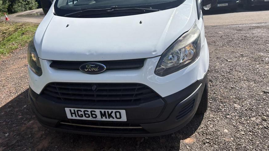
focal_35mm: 29
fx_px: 207
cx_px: 136
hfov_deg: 66.1
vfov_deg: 39.9
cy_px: 58
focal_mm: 5.96
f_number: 1.6
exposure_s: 1/4329
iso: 50
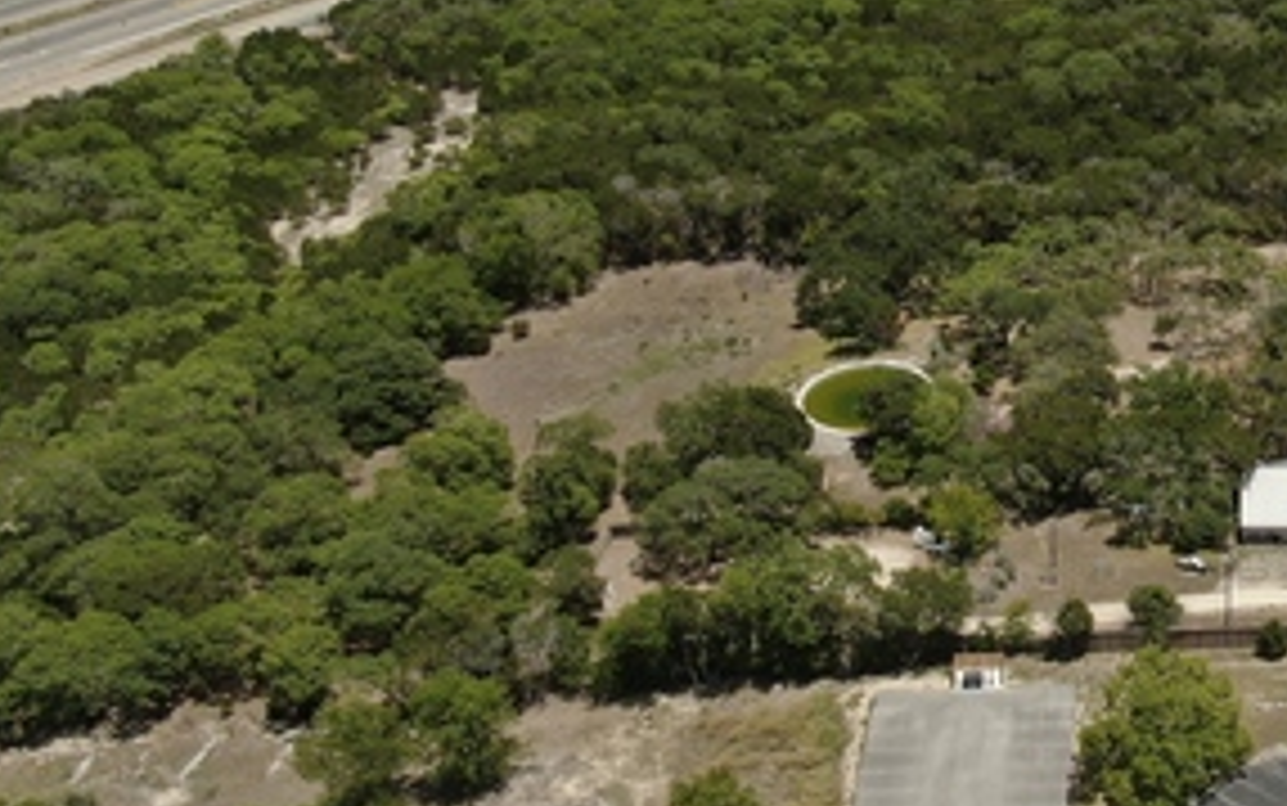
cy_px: 279
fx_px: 2000
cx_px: 1238
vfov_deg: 22.7
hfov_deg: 33.2
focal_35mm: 57
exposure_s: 1/80
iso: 100
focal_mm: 4.39
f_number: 2.8
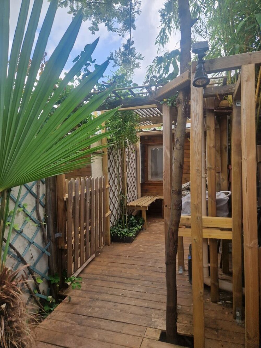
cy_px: 174
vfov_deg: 73.9
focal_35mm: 23
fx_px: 231
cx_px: 130
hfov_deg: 58.9
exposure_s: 1/520
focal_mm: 5.4
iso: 50
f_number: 1.8
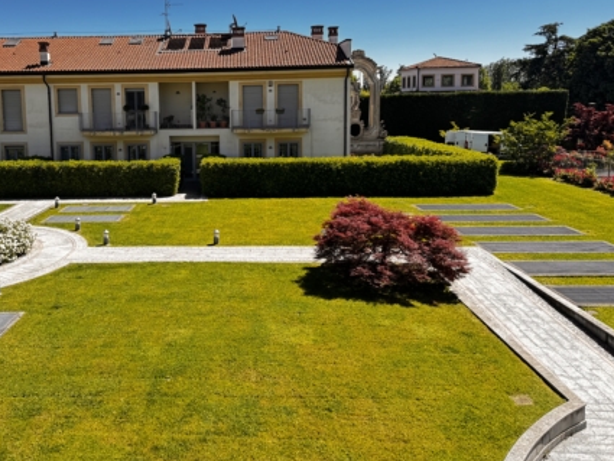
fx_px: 586
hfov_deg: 54.3
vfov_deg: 42.5
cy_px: 159
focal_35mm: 33
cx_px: 208
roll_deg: +1.0
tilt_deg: -5.0
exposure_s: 1/952
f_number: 1.78
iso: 80
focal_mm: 6.76
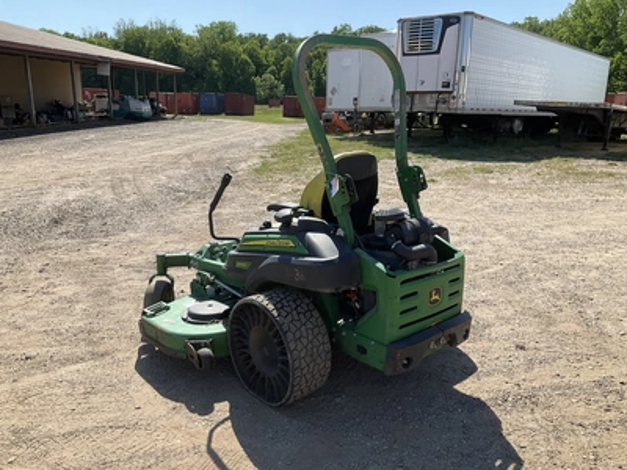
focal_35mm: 29
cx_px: 314
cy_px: 235
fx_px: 525
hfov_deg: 61.7
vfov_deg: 48.2
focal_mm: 3
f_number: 1.8
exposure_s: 1/1412
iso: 25
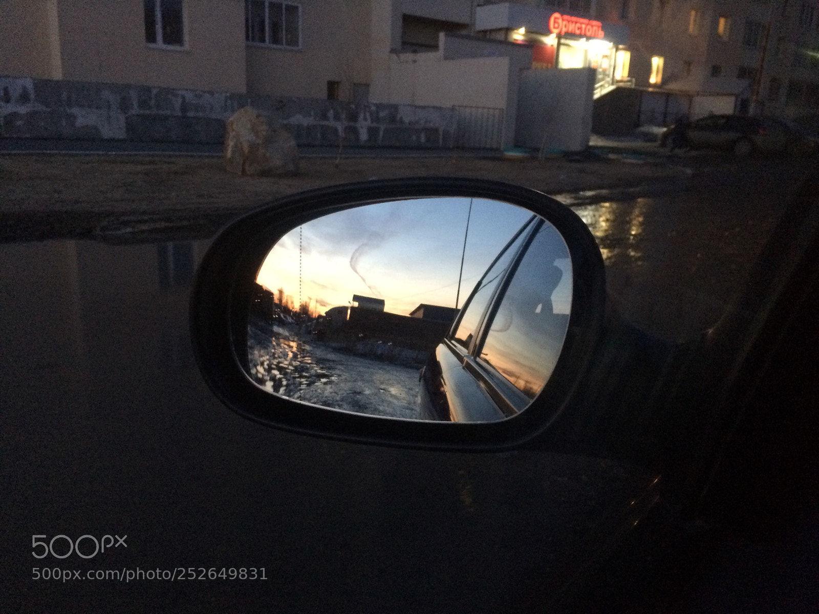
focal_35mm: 29
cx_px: 410
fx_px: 686
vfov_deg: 48.2
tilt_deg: -17.8
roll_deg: -2.2
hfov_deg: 61.7
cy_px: 307
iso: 320
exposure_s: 1/17
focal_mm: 4.15
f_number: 2.2
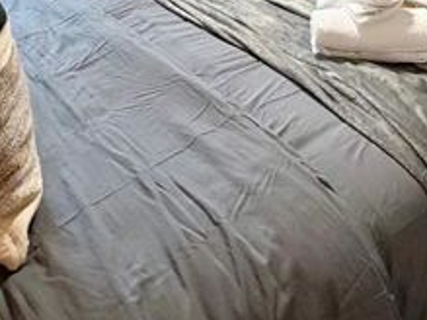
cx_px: 262
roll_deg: -1.5
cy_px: -162
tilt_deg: -7.1
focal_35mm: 45
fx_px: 555
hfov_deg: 41.8
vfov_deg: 24.7
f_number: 2.2
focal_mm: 2.22
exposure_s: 1/60
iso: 320
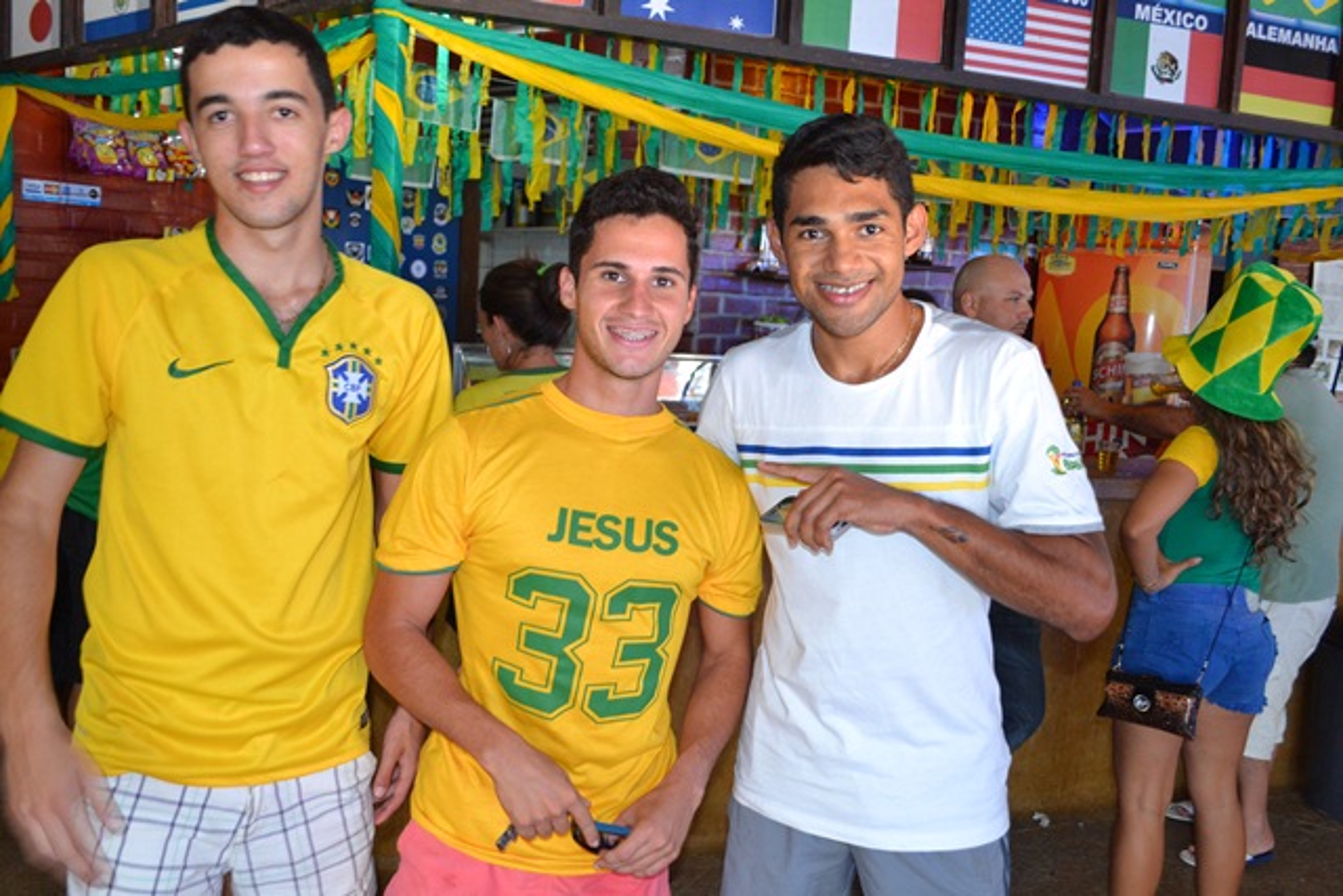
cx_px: 672
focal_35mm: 27
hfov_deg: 67.4
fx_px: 1007
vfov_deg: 48.0
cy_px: 448
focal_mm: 18
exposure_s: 1/60
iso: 1100
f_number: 3.5
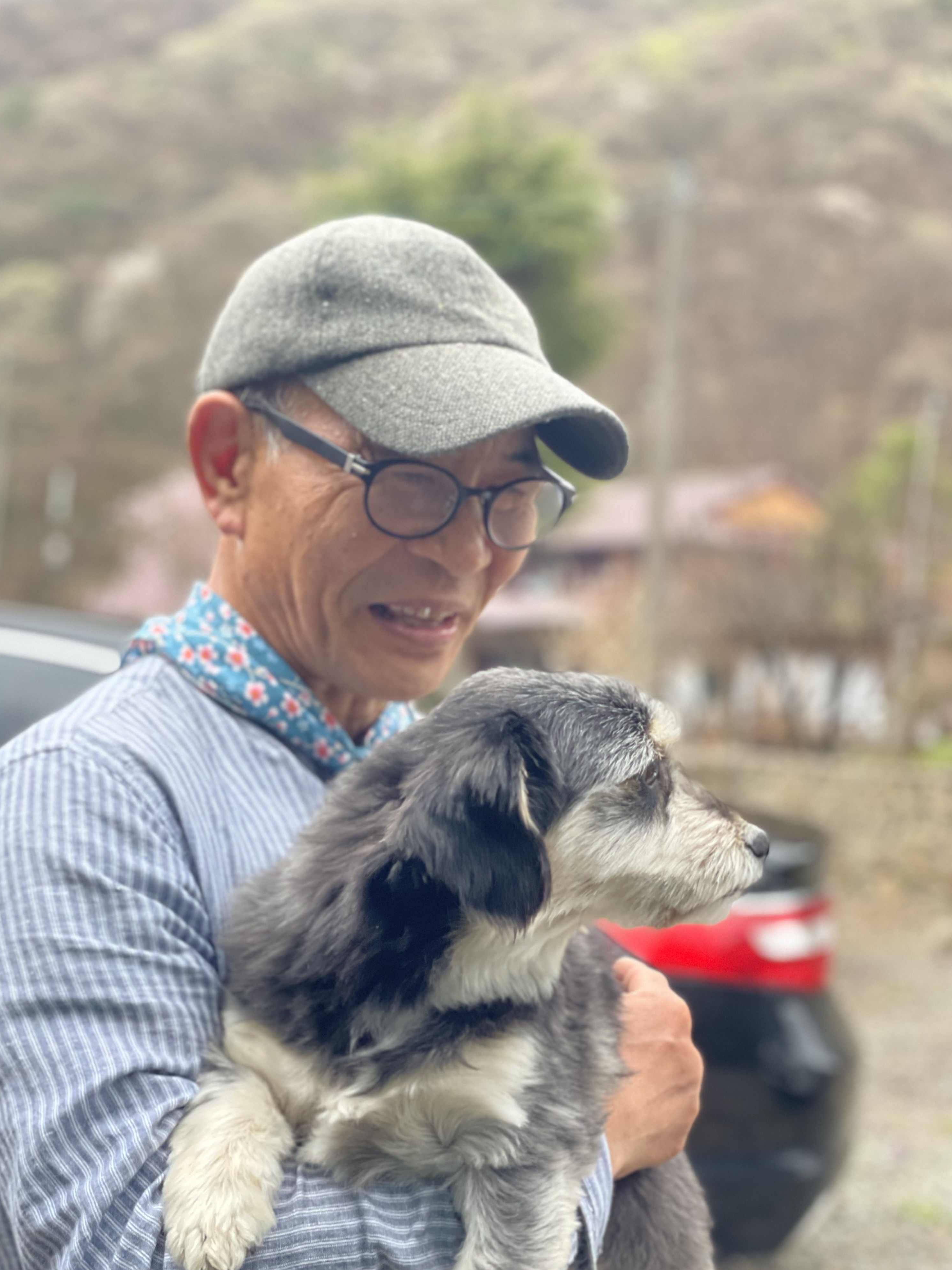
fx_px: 1943
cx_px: 468
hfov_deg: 27.5
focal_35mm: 53
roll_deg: -2.8
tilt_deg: +4.1
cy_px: 636
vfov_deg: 36.2
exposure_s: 1/122
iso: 160
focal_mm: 6
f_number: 2
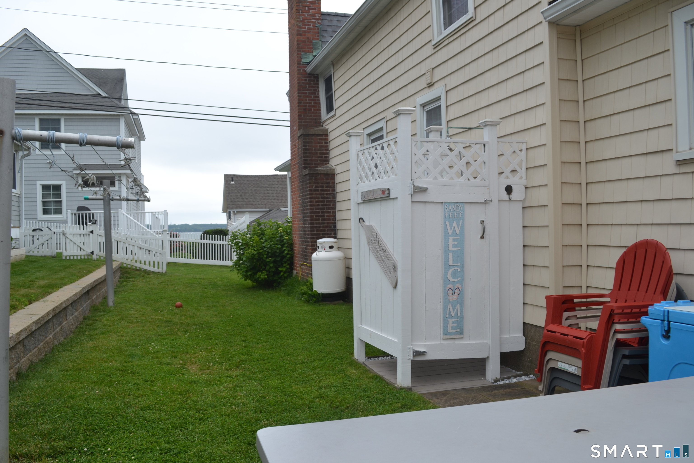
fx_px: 578
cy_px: 232
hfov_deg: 61.9
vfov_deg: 43.6
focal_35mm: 30
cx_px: 347
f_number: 7.1
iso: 100
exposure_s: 1/200
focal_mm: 20
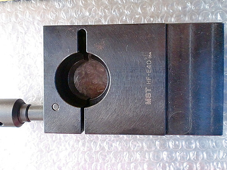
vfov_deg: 39.7
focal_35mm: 36
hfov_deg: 51.3
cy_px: 84
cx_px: 112
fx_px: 236
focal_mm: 6.3
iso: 800
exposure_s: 1/60
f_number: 3.1
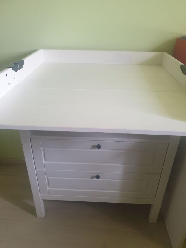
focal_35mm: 26
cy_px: 124
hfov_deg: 53.1
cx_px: 93
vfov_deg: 67.3
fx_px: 186
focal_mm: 4.3
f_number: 2.4
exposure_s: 1/50
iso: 320
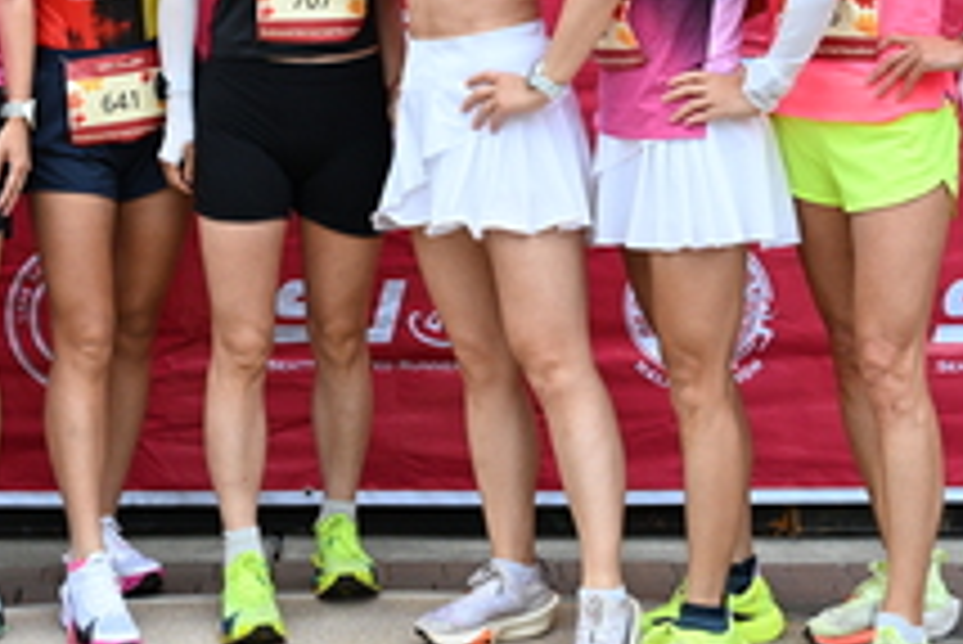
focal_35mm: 103
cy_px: -124
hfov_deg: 19.7
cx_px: 297
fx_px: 2757
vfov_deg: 13.0
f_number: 4
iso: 2000
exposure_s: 1/500
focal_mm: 40
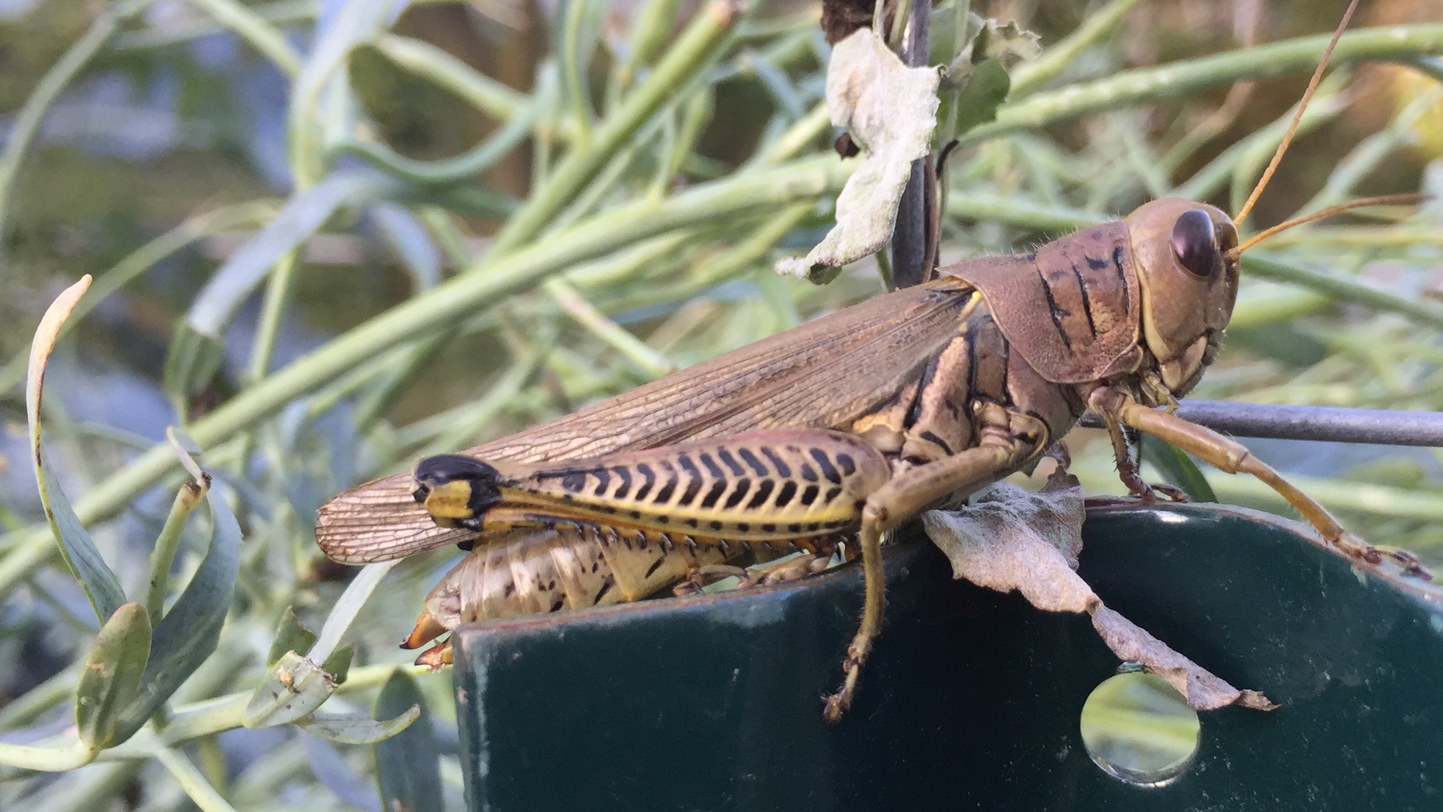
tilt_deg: -12.7
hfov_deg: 45.2
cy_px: 407
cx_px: 862
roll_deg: +3.1
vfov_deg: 26.5
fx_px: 1722
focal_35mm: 45
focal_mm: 4.15
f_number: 2.2
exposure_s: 1/120
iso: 50
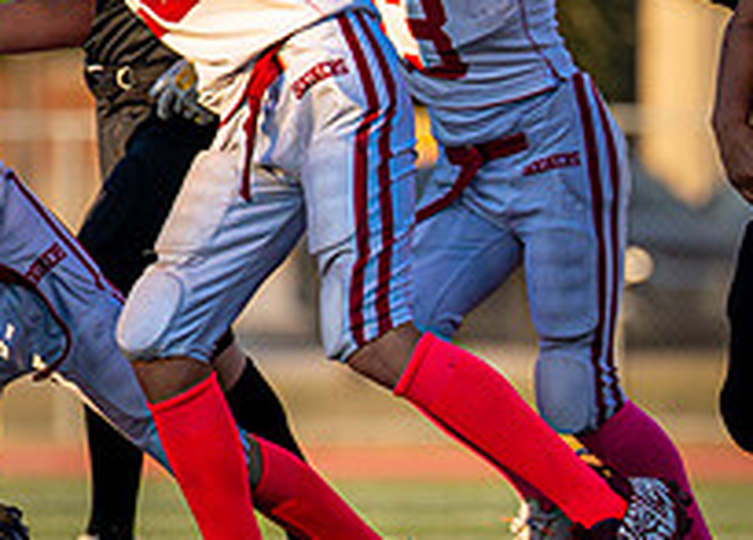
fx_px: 20879
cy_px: 123
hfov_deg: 2.1
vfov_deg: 1.5
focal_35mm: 975
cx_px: -243
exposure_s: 1/1000
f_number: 2.8
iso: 100
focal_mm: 200
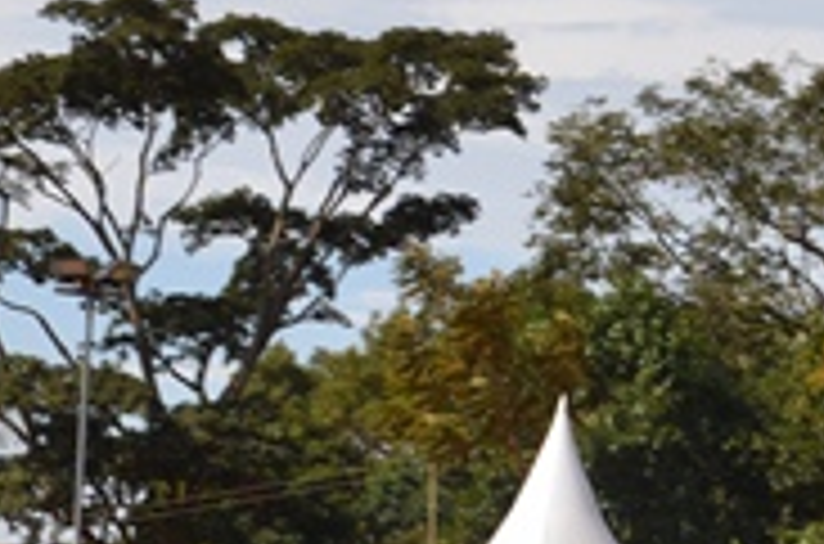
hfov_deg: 9.8
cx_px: 572
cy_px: 584
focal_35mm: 210
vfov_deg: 6.5
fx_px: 4794
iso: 100
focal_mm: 40
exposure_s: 1/250
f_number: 8
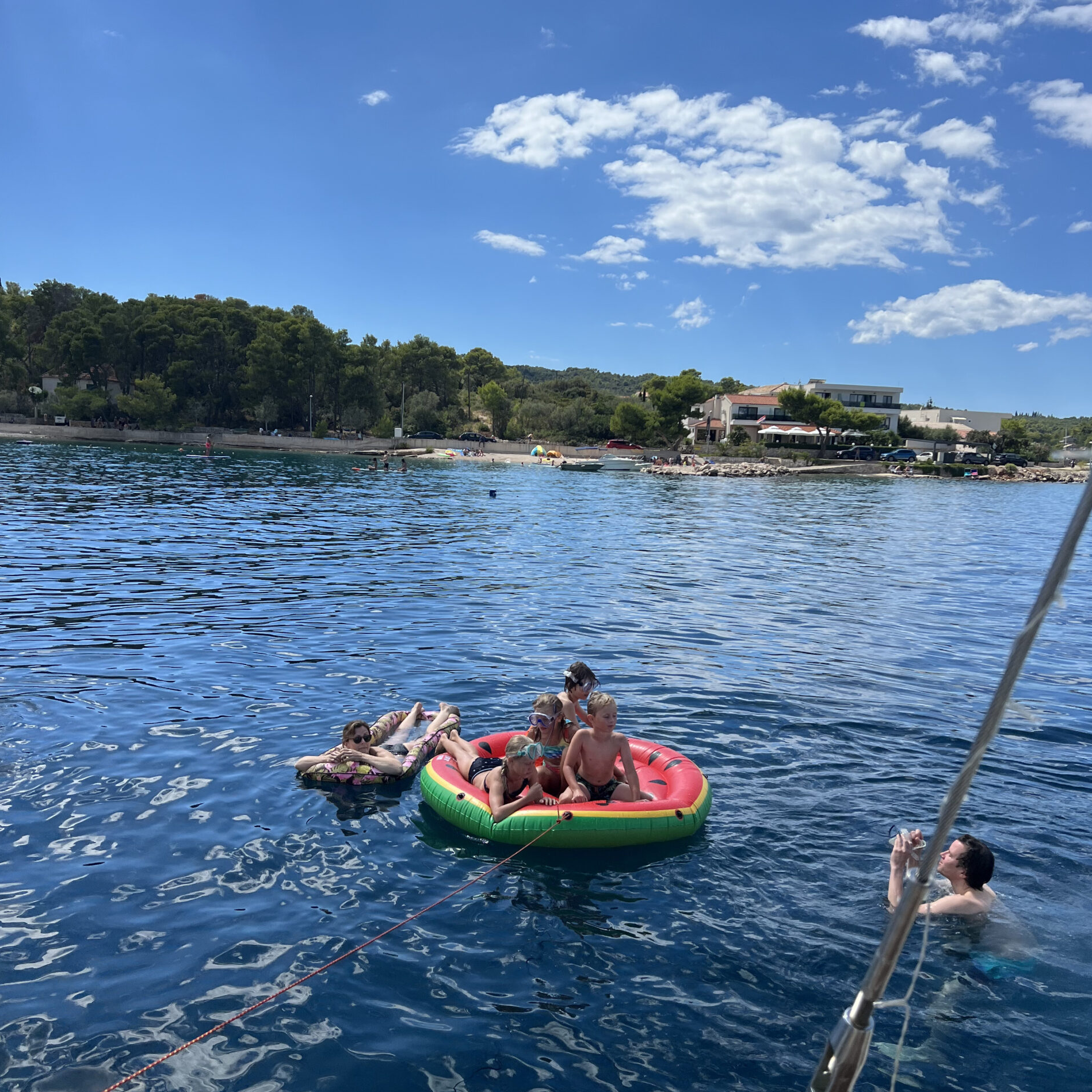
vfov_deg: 52.5
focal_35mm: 31
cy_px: 594
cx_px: 550
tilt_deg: -7.3
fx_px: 1106
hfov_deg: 52.5
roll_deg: -2.4
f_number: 1.5
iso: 50
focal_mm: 5.7
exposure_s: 1/5882
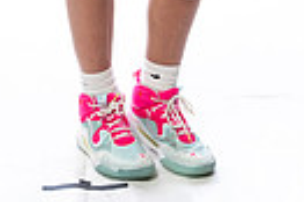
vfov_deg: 7.4
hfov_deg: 11.9
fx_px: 1451
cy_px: -295
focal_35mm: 172
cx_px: 88
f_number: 5.6
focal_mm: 50
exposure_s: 1/250
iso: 640
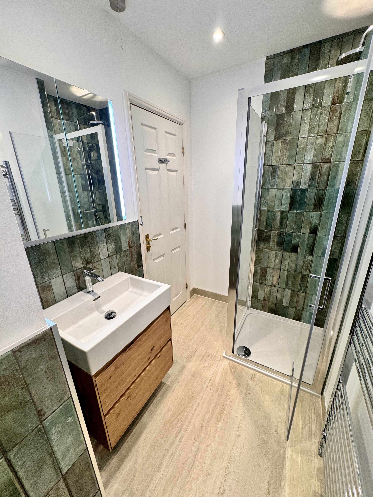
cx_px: 186
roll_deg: +1.2
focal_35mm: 14
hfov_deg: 85.7
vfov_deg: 102.1
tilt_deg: -18.9
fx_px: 201
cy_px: 248
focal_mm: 2.22
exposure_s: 1/100
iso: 100
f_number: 2.2
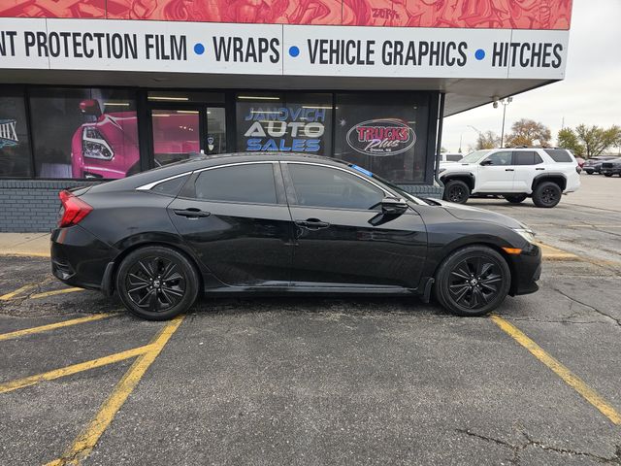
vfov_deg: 58.9
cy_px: 233
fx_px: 413
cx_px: 310
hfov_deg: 73.9
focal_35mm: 23
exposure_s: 1/180
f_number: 1.7
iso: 50
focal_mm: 6.3
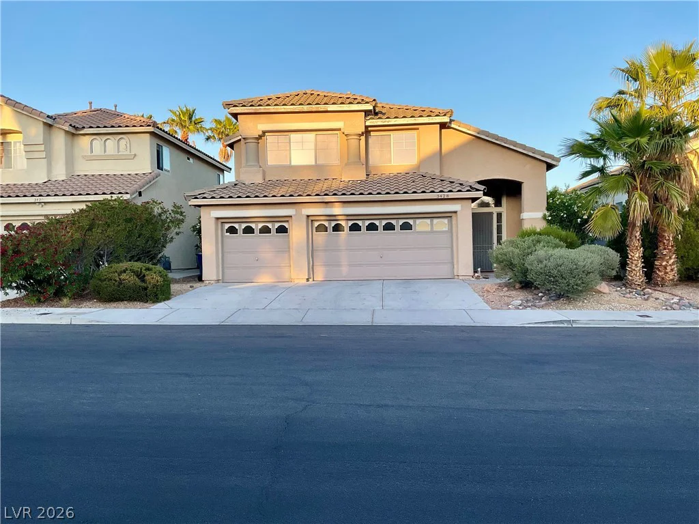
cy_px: 262
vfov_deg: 48.2
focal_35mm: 29
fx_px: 586
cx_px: 350
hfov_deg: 61.7
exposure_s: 1/386
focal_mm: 3
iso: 16
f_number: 1.8
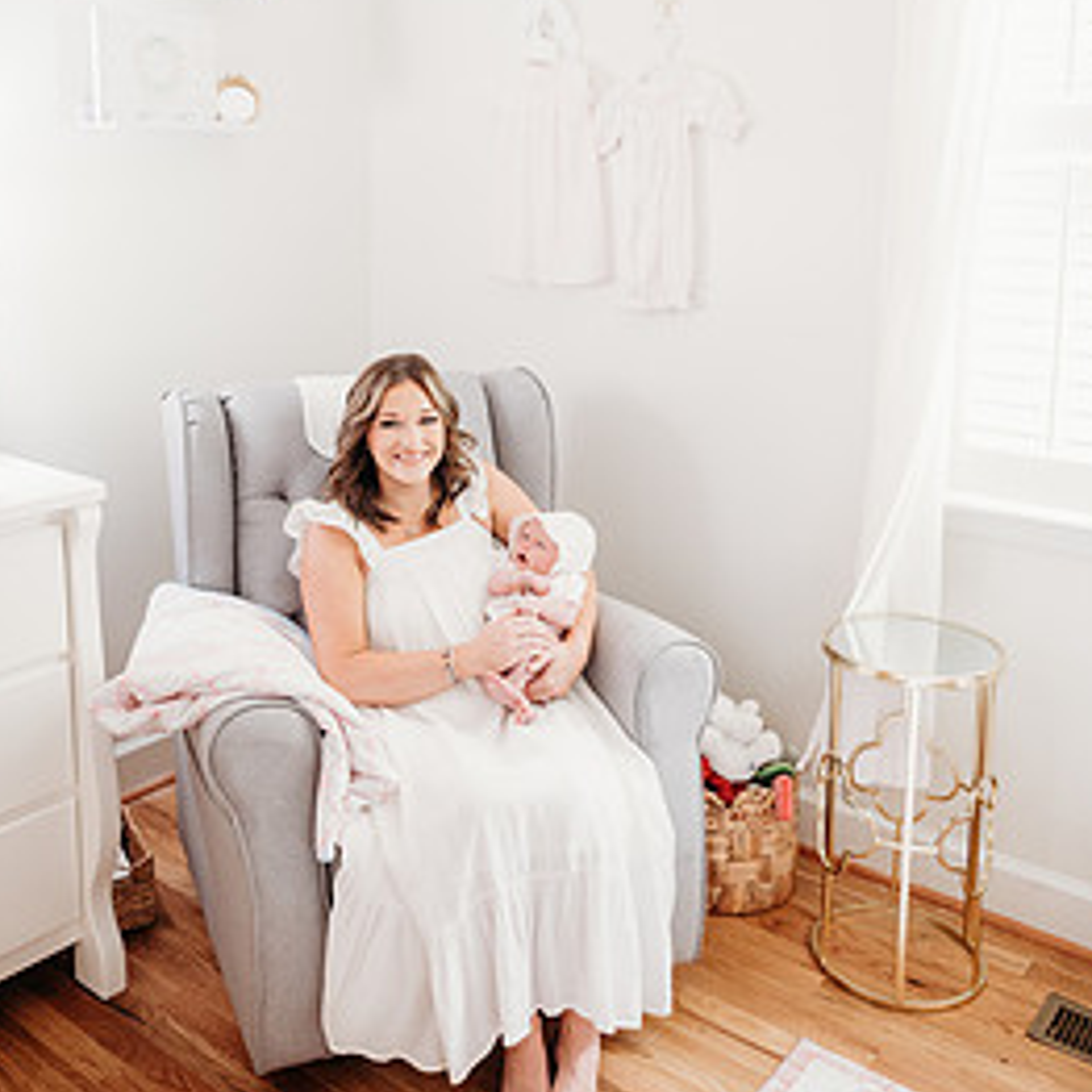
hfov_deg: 47.1
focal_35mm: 35
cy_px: 342
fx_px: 1249
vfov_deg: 46.3
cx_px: 479
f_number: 2.8
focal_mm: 24
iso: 1600
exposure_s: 1/200
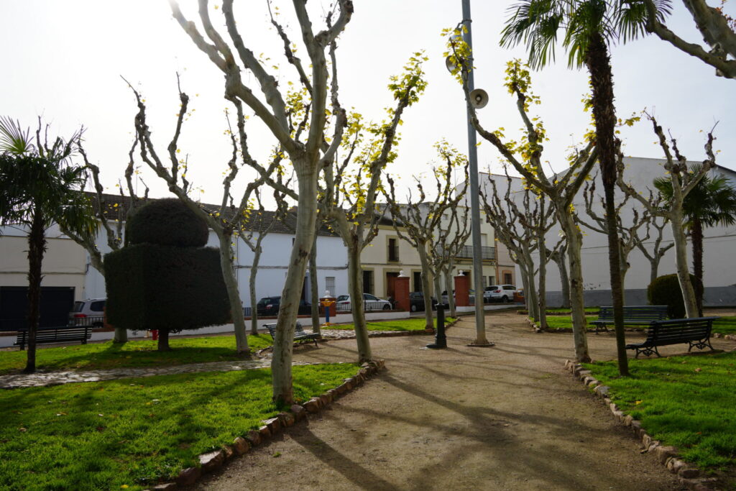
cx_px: 368
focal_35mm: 28
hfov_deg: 65.5
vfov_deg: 46.4
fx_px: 572
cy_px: 246
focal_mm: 28
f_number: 10
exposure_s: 1/160
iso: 100
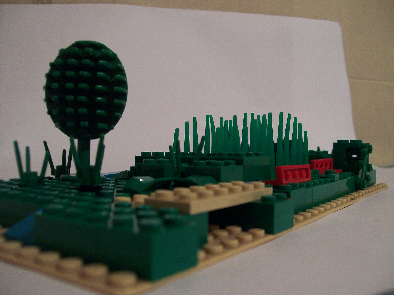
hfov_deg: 51.4
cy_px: 148
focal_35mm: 36
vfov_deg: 39.7
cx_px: 197
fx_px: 410
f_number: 2.7
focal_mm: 6
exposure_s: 1/8
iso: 160
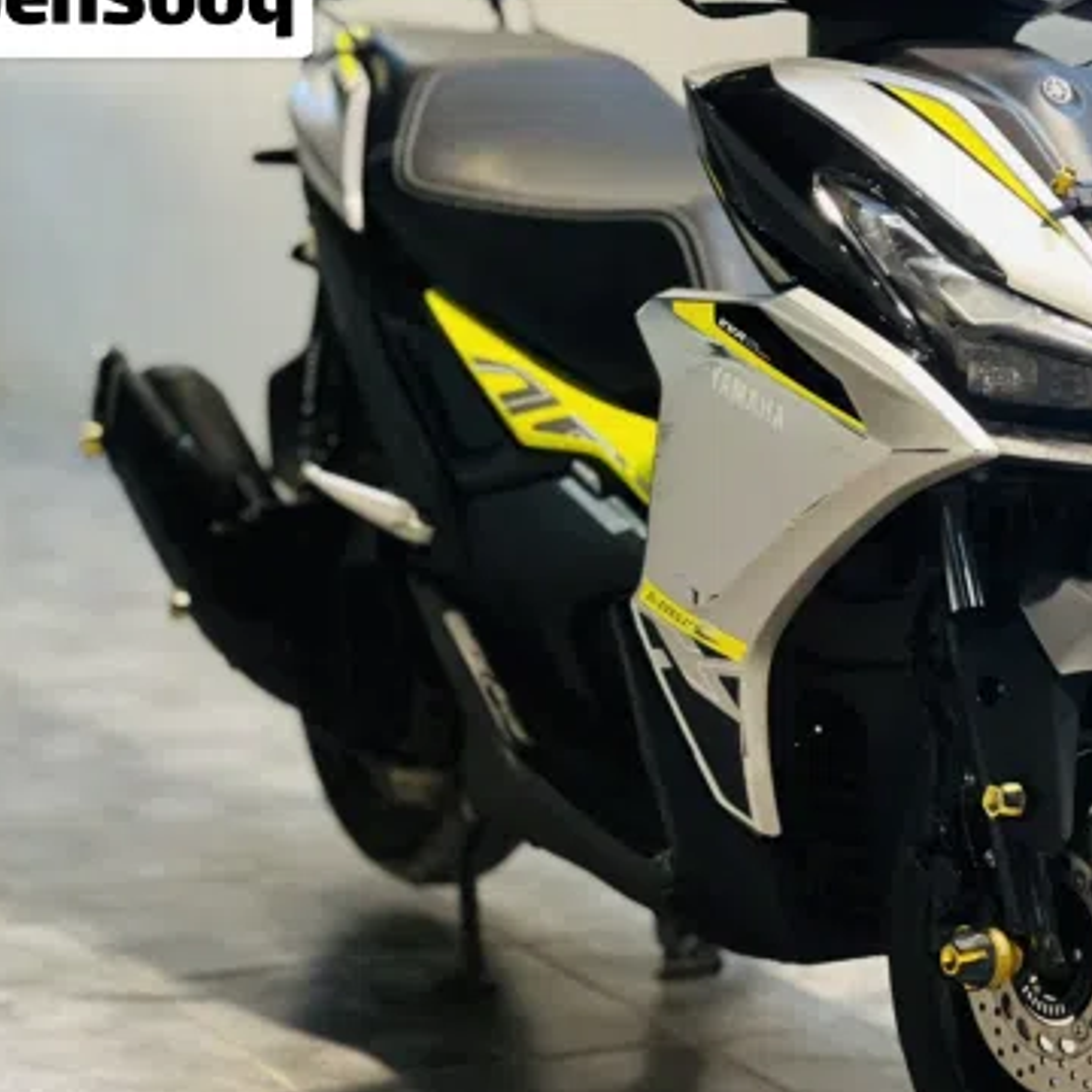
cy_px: 494
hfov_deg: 14.4
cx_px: 770
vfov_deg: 14.4
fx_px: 4319
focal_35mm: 121
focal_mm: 9
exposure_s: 1/14
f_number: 2.8
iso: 400
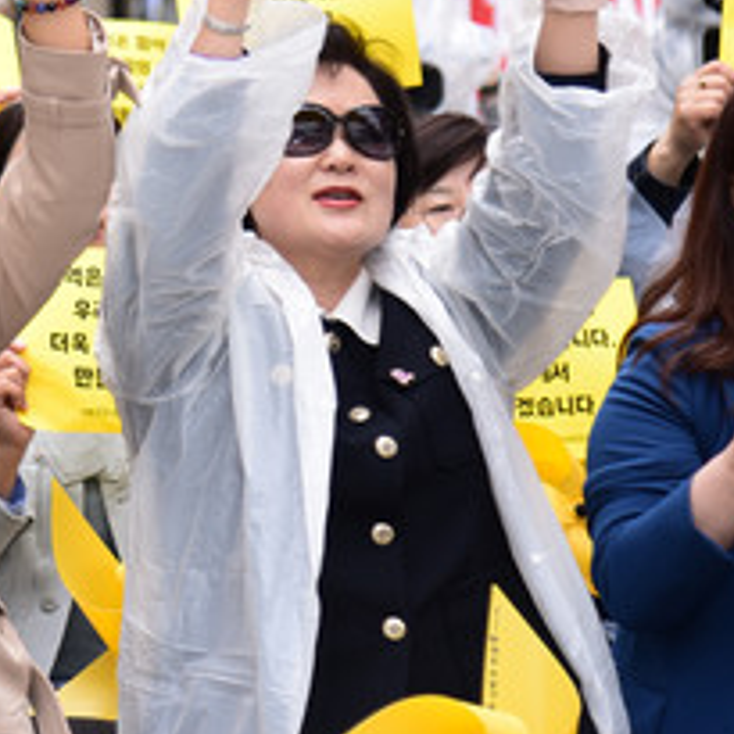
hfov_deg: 8.9
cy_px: 143
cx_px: -150
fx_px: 4654
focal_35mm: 194
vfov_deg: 9.0
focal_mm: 78
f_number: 4
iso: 400
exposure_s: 1/200
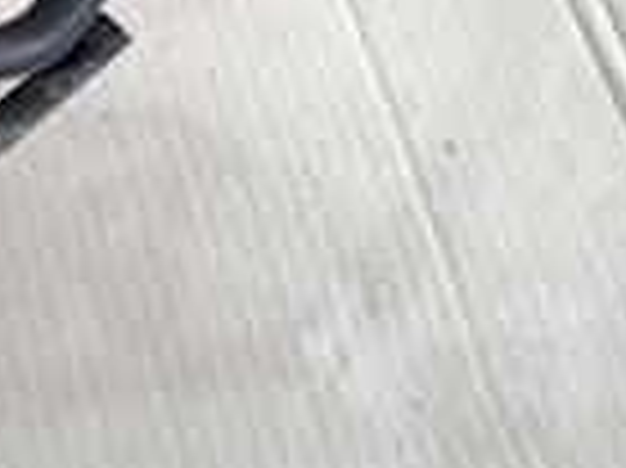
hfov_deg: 13.8
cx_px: -721
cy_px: -439
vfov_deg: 11.7
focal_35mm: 115
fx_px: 2078
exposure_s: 1/100
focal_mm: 4.69
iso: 125
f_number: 1.8
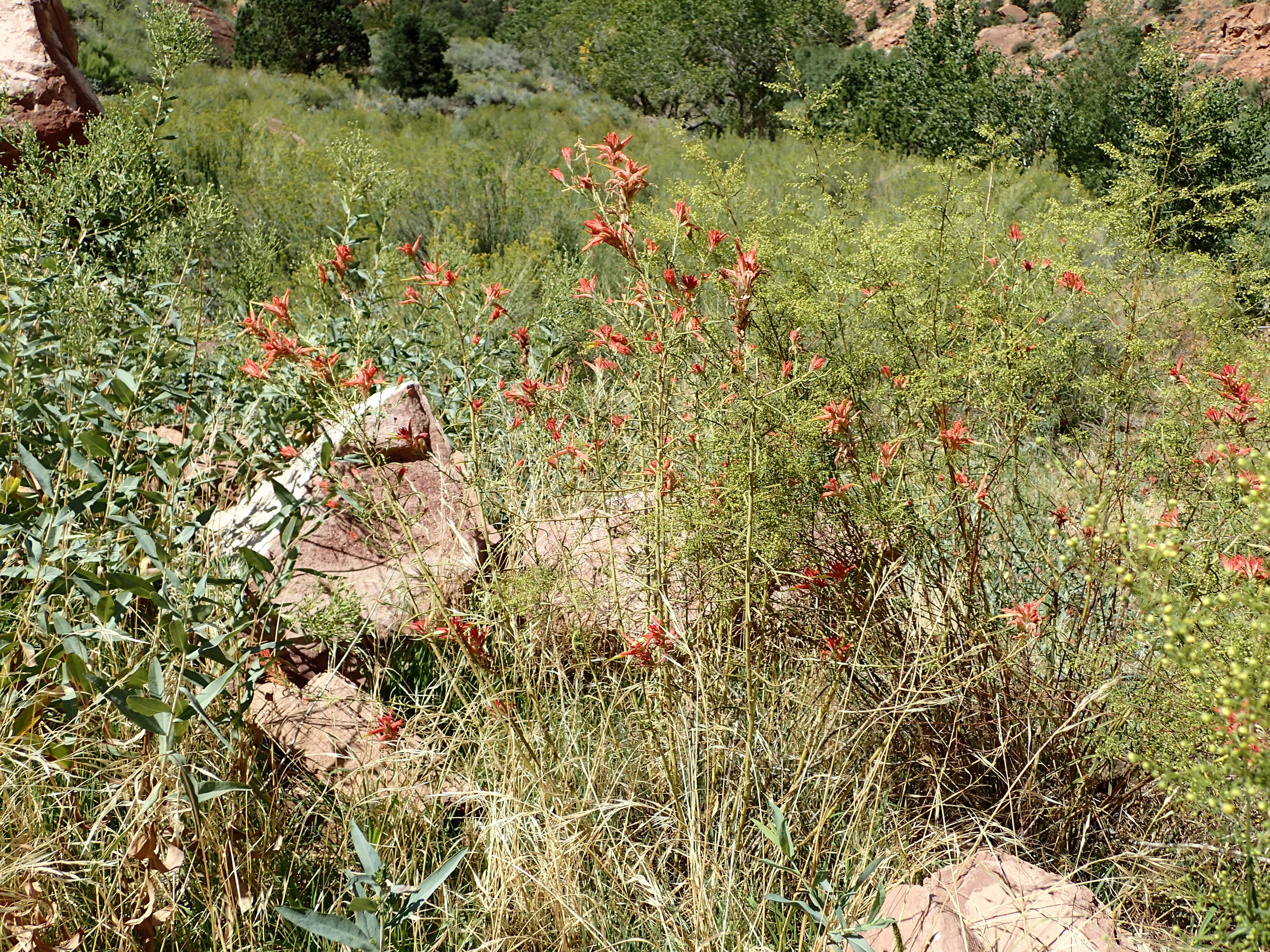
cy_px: 476
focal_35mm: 30
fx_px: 1101
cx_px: 635
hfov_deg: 60.0
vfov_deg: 46.8
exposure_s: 1/160
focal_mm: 5.5
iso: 100
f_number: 9
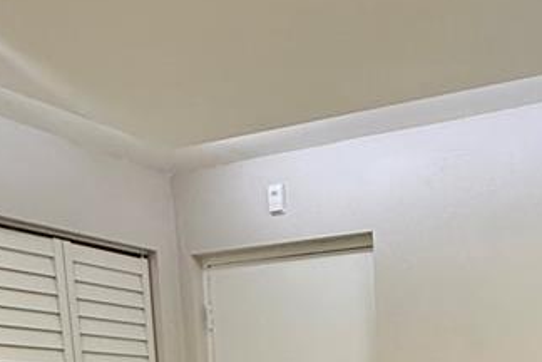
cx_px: 447
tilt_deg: -12.4
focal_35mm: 54
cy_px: 592
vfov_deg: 20.3
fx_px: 813
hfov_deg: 35.5
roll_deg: +0.5
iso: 200
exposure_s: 1/74
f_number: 2.2
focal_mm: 2.22
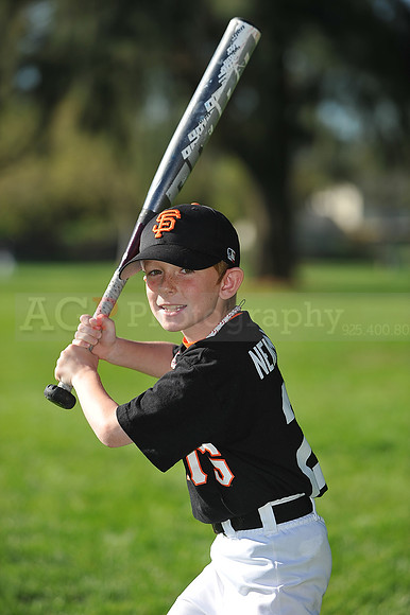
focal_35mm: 200
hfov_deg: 6.9
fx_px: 3420
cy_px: 308
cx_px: 205
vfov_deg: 10.3
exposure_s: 1/1250
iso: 200
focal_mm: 200
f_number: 4.5
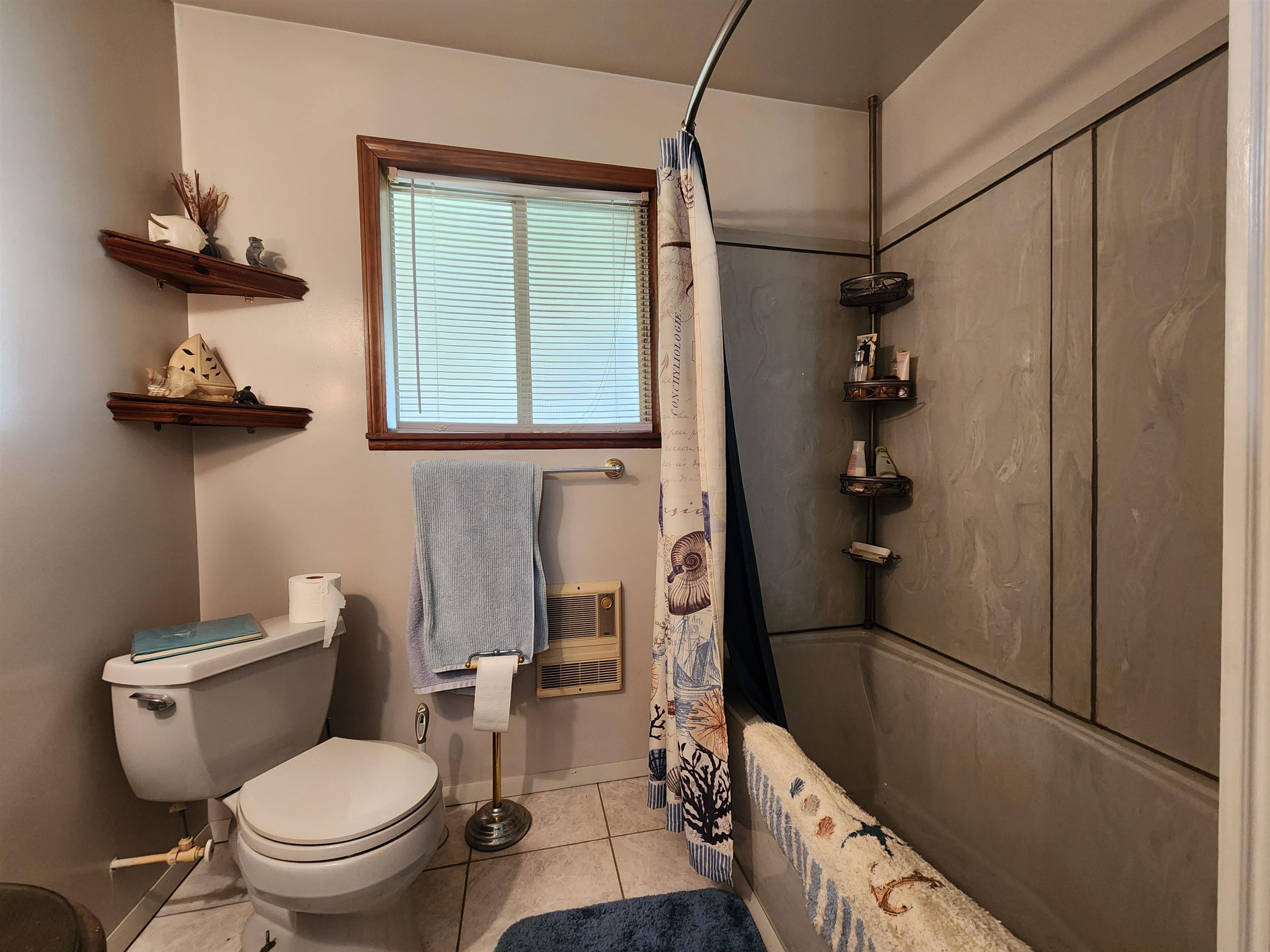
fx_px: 477
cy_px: 476
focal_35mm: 13
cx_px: 635
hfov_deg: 106.2
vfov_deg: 89.9
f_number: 2.2
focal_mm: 2.2
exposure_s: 1/60
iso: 320
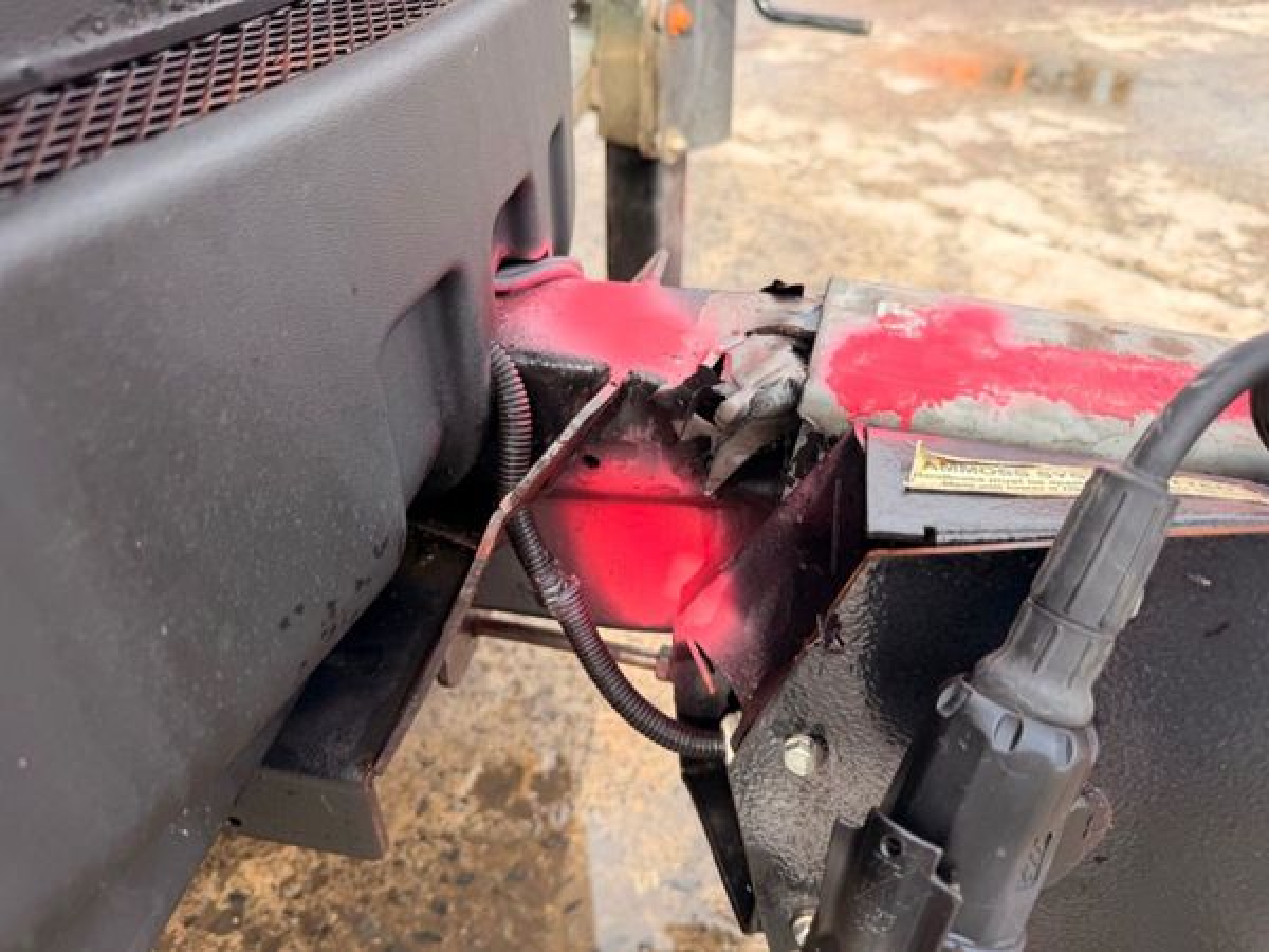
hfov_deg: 71.6
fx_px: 880
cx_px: 634
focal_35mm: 24
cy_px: 476
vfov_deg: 56.8
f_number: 1.78
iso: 80
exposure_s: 1/654
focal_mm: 6.76
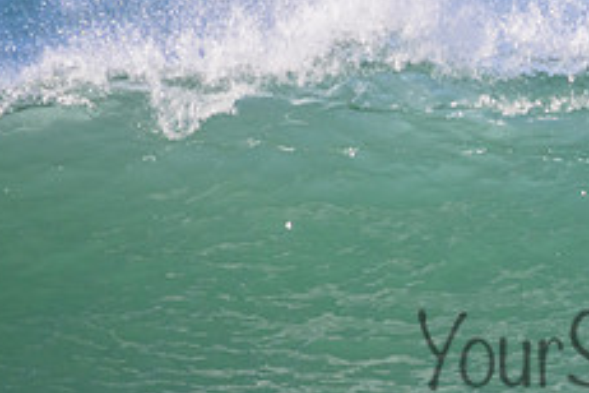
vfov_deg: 0.7
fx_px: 32883
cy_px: 328
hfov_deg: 1.0
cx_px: 681
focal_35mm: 2010
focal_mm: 800
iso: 2000
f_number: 11
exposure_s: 1/2000
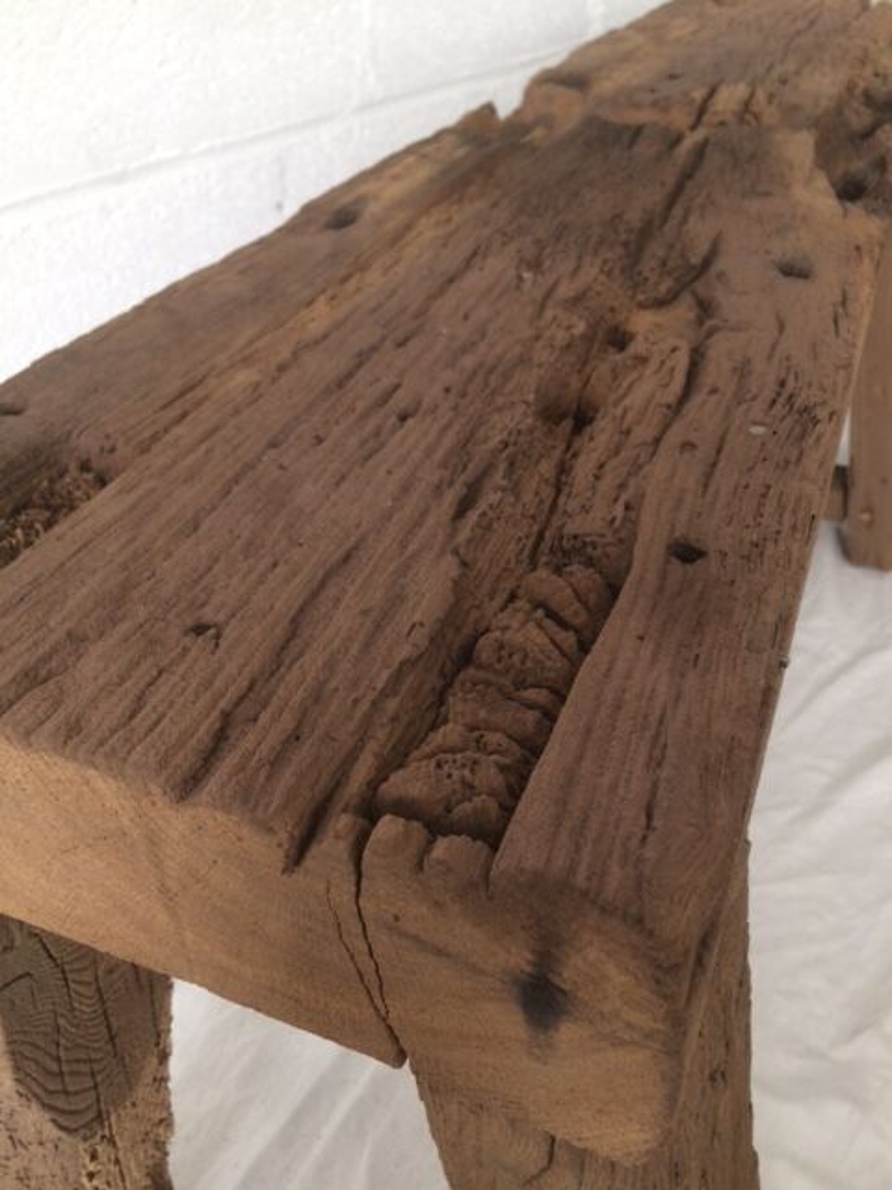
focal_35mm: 29
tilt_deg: -37.6
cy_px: 595
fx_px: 996
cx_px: 446
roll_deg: +1.6
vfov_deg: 61.7
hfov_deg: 48.2
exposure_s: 1/50
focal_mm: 4.15
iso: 50
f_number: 2.2
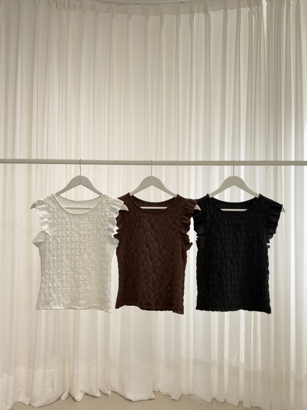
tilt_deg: +1.8
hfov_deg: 42.9
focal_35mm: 33
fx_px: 390
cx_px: 154
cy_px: 205
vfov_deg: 55.4
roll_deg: -0.7
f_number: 1.8
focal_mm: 6.93
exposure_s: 1/121
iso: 125
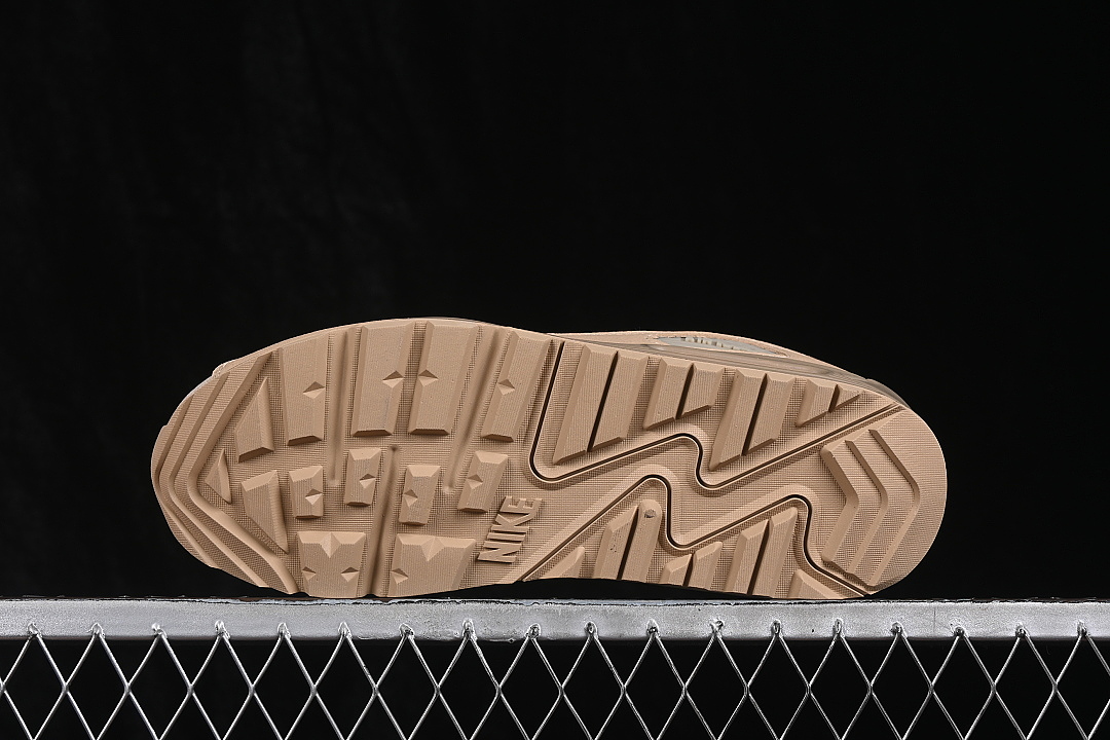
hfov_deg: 27.0
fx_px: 2312
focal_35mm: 75
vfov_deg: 18.2
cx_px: 555
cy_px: 370
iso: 160
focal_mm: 50
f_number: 8
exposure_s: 1/80
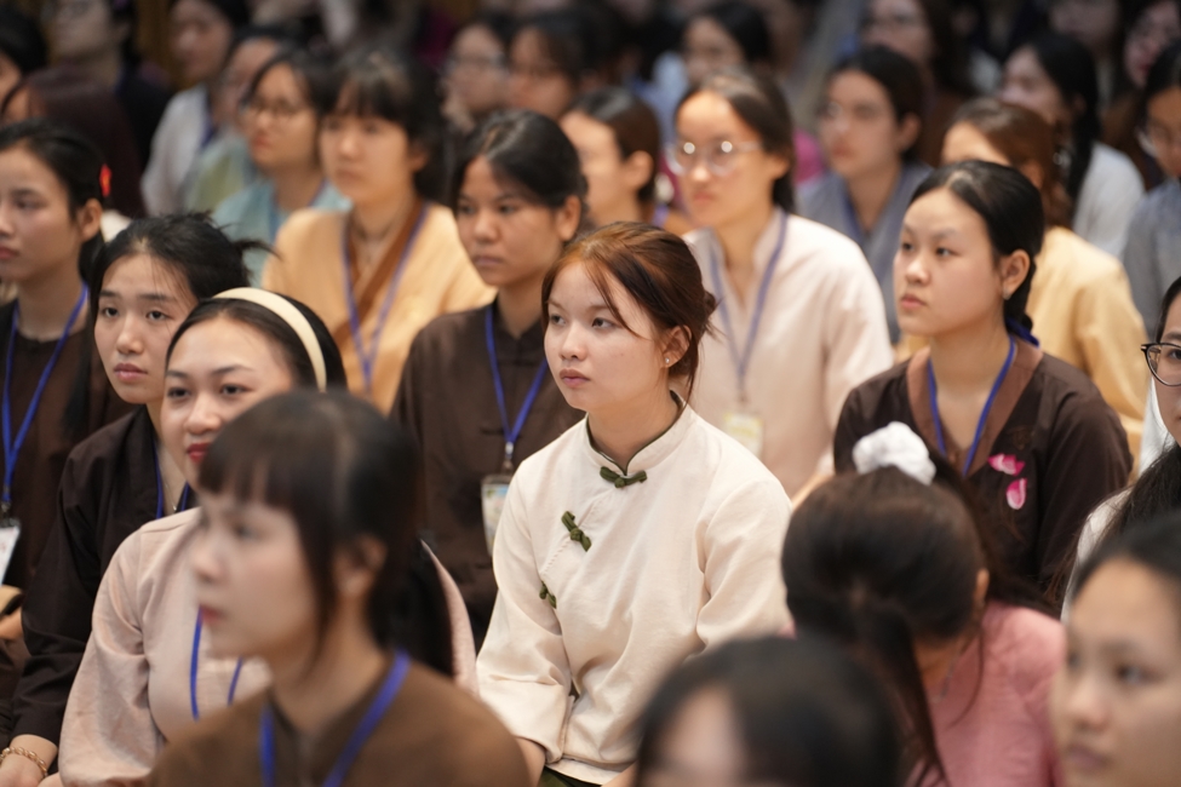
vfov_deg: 9.1
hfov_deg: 13.7
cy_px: 394
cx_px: 590
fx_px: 4920
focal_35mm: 150
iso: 3200
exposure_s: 1/160
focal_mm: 150
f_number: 2.8
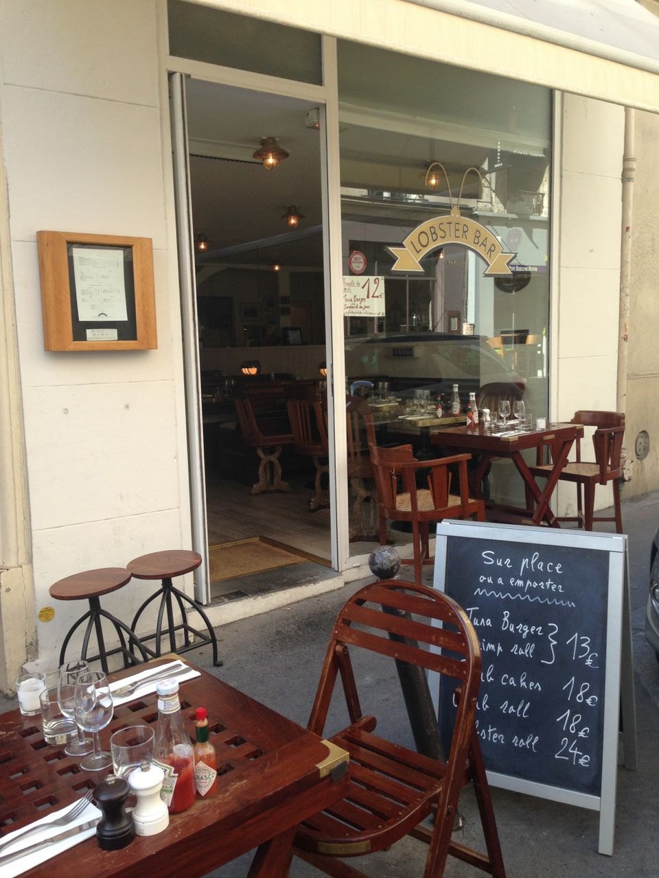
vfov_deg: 55.4
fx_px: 838
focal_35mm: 33
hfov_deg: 42.9
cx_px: 330
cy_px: 439
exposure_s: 1/175
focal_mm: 4.12
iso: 50
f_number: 2.4
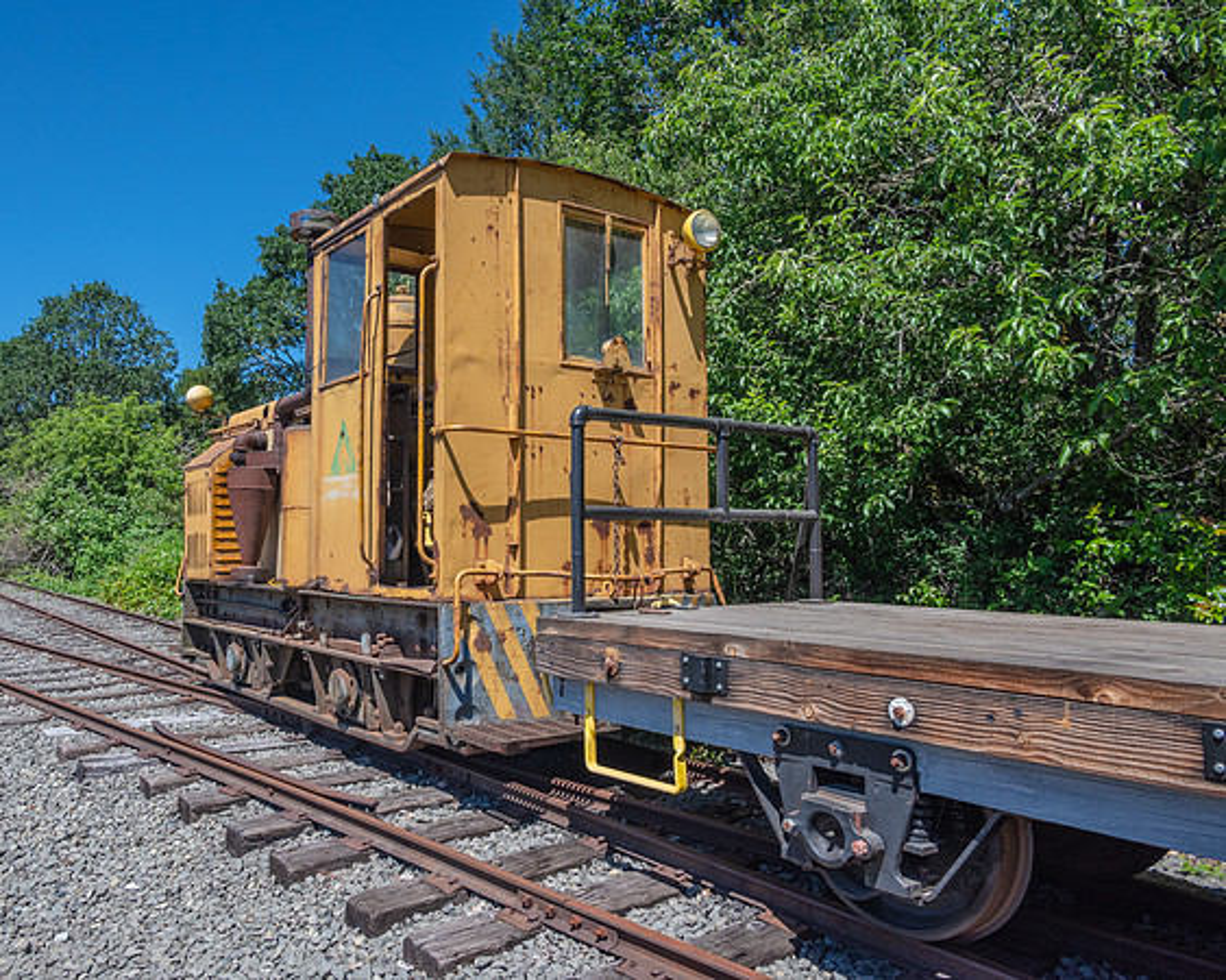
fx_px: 980
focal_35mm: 27
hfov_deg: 63.6
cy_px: 490
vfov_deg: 53.1
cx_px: 498
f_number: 9
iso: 640
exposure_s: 1/800
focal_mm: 24
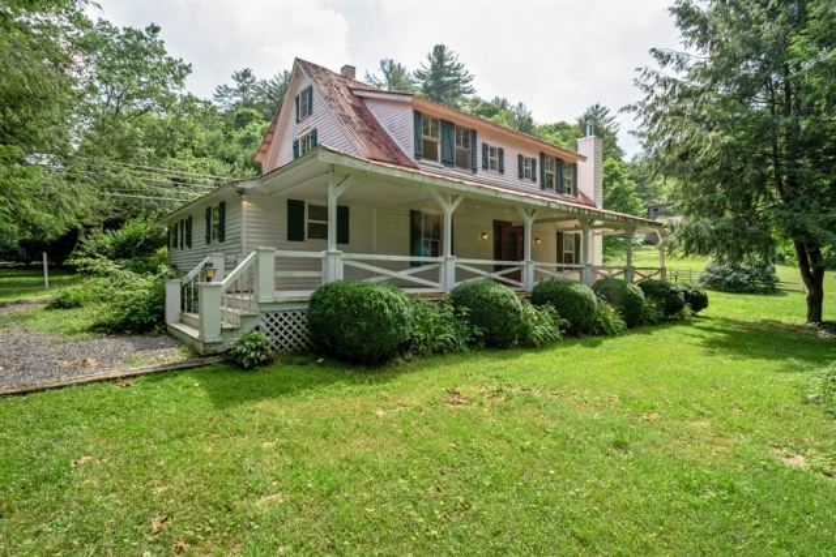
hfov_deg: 90.0
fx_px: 418
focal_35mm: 18
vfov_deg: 67.4
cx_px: 418
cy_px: 278
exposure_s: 1/100
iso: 100
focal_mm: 12
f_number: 8
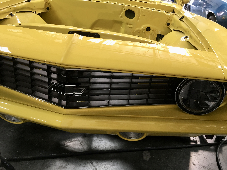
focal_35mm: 29
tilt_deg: -26.0
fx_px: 190
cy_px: 85
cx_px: 114
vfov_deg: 48.2
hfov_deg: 61.7
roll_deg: -6.3
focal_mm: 4.15
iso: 32
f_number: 2.2
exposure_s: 1/15
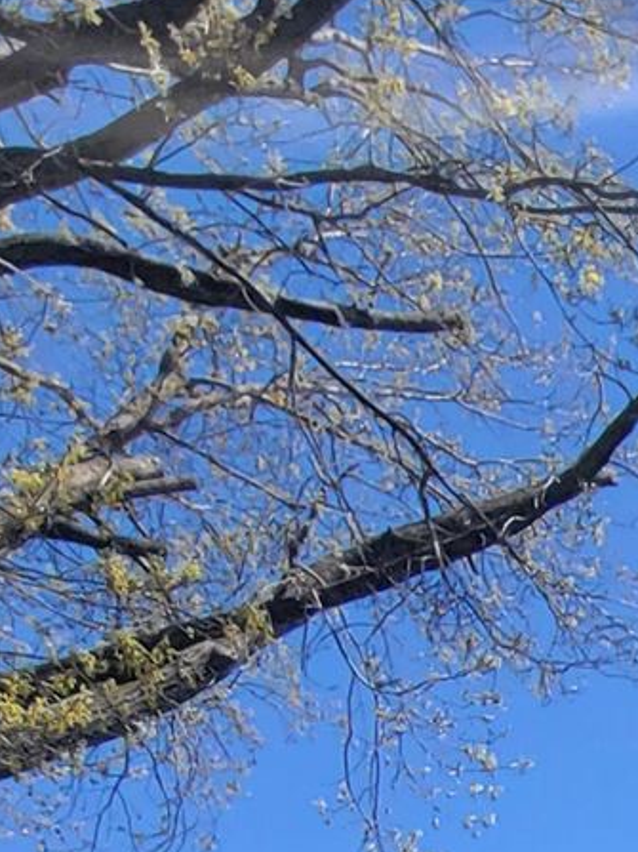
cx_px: 1324
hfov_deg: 16.2
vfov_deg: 20.2
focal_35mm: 67
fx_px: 1647
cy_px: 1561
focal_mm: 2.2
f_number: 2.2
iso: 50
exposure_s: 1/854
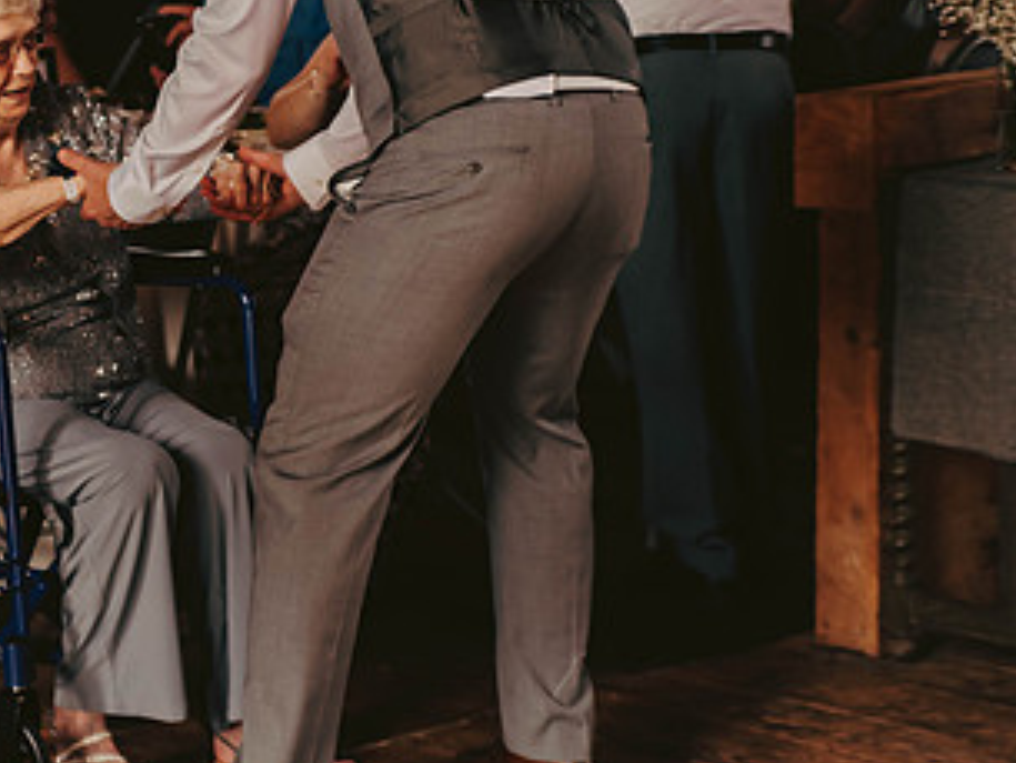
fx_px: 4023
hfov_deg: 14.2
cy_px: 178
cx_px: 63
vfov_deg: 10.8
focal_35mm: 137
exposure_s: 1/200
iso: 800
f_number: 2.8
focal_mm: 75
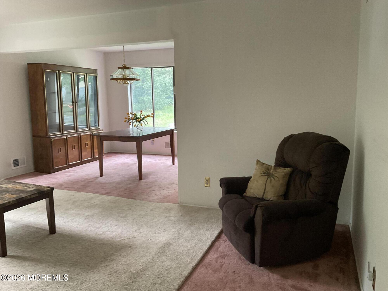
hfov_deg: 61.7
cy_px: 146
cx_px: 194
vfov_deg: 48.2
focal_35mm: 29
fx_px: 325
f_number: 1.8
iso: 160
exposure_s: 1/60
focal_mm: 3
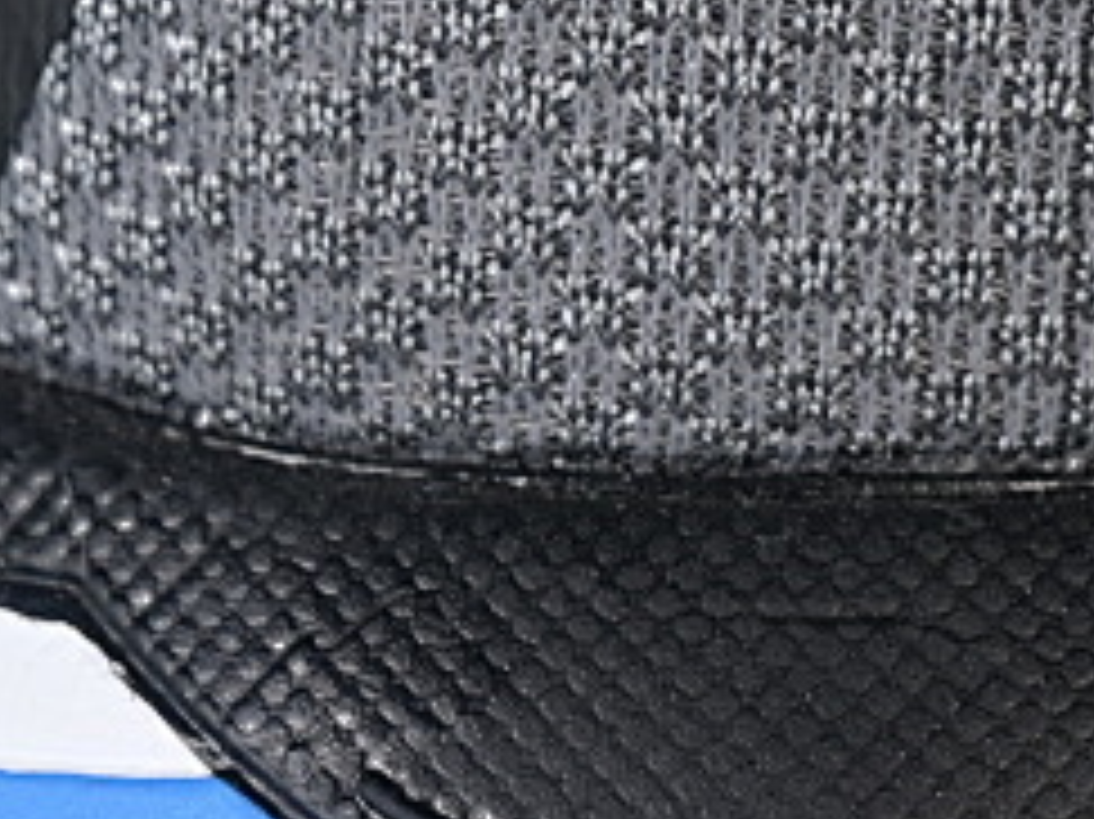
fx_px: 10140
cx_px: 882
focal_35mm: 321
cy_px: -274
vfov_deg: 4.6
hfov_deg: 6.2
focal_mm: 50
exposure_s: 1/60
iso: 160
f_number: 6.3
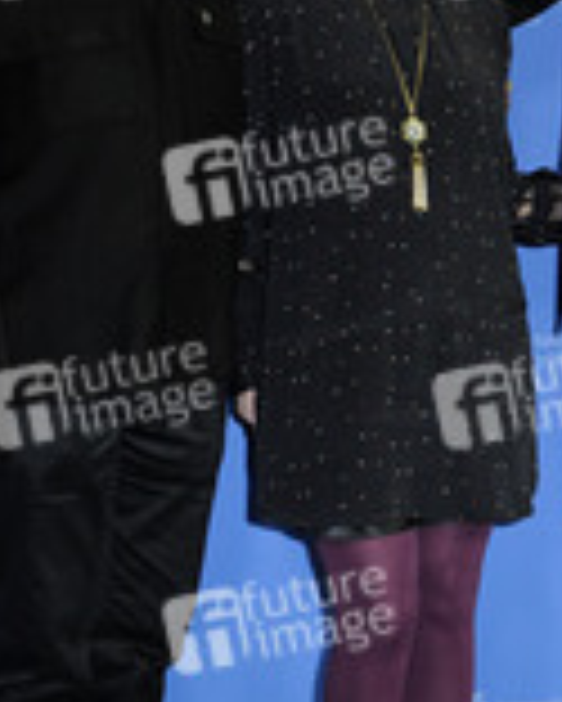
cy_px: 58
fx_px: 2804
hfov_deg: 11.3
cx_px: 607
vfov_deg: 14.1
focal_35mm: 135
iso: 1600
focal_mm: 50
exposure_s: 1/250
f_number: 5
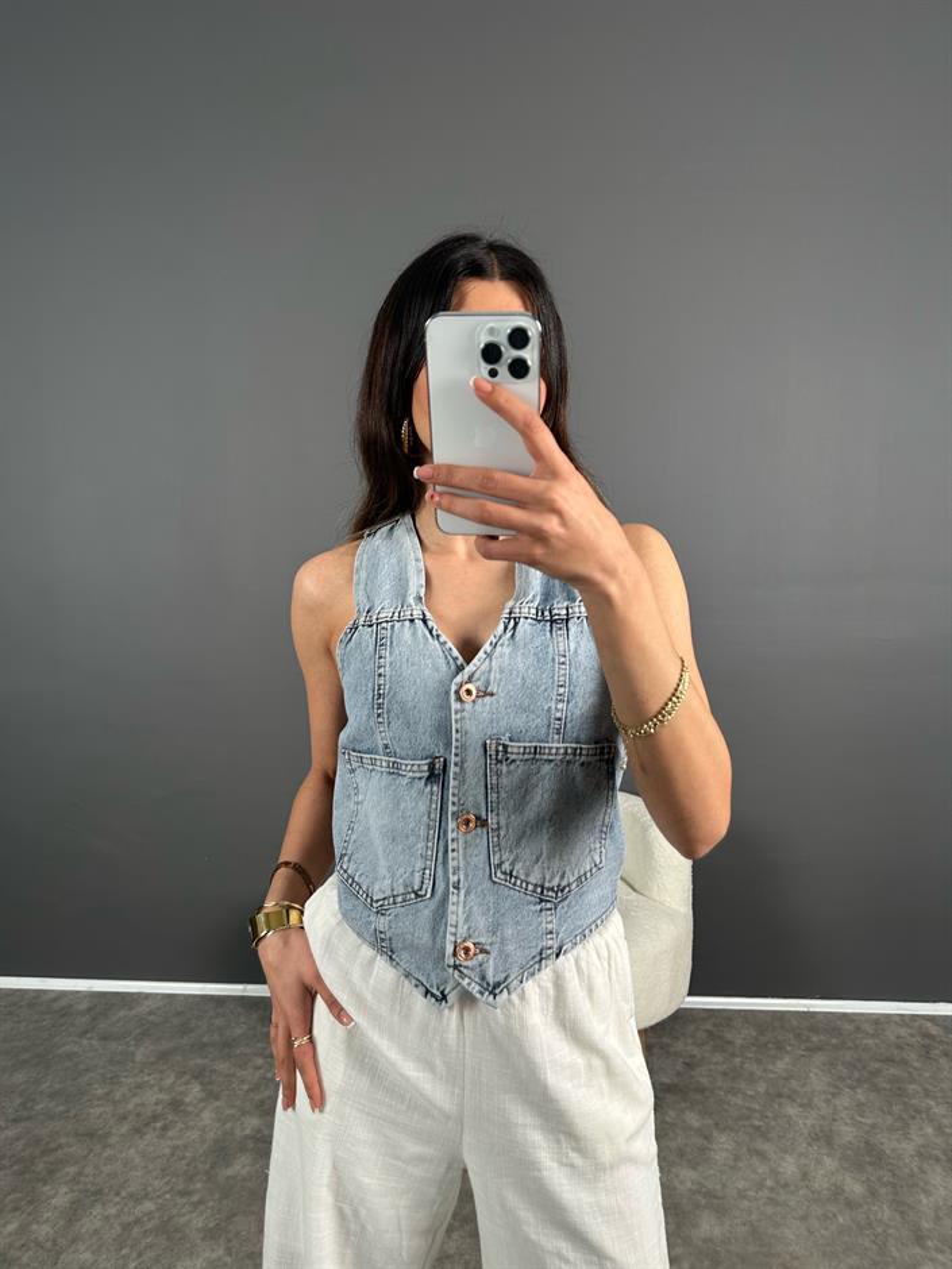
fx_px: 880
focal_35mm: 24
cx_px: 476
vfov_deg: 71.6
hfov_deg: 56.8
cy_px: 634
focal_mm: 6.86
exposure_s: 1/100
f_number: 1.78
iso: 80
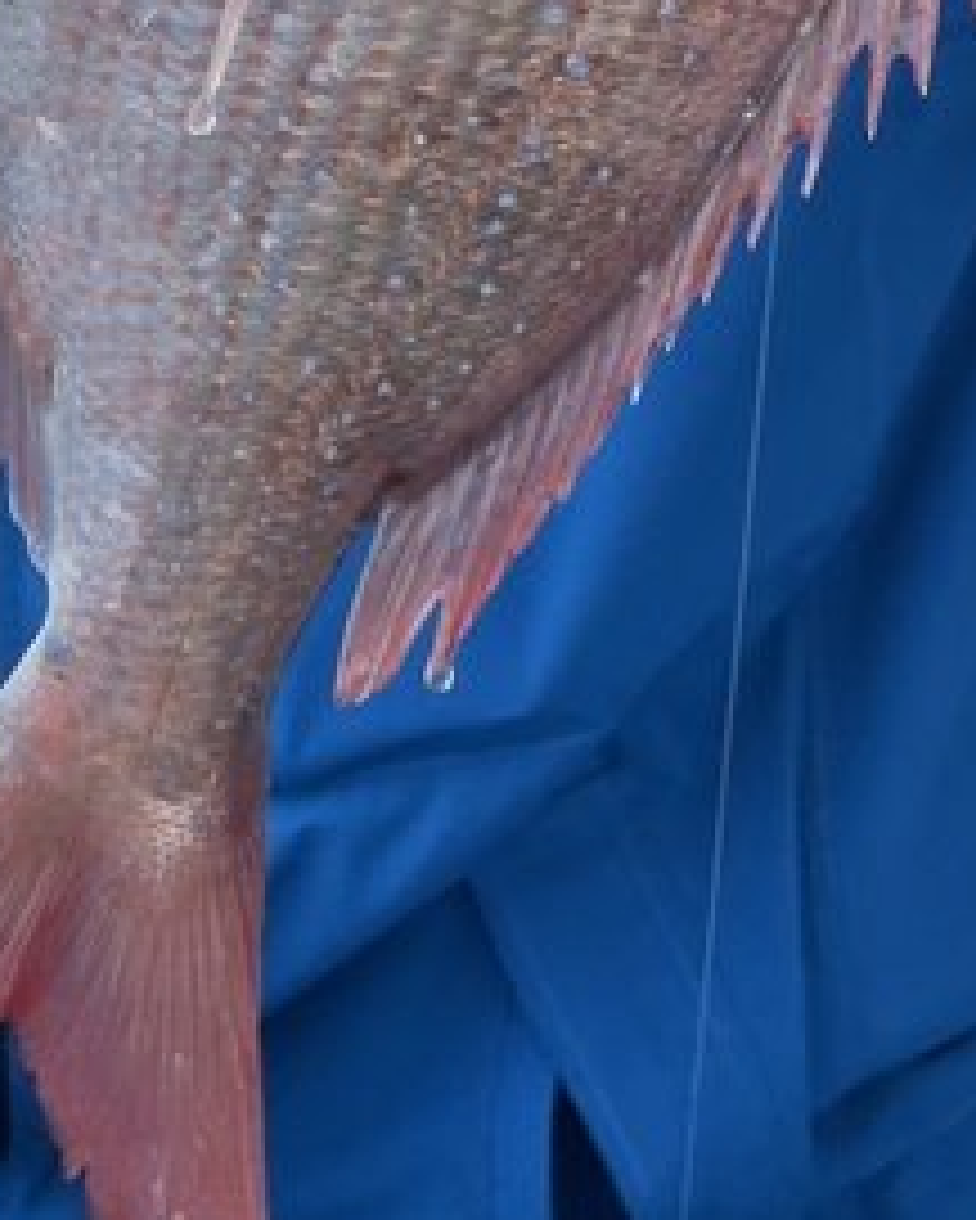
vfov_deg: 22.7
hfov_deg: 19.0
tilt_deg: -0.4
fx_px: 2887
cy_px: -50
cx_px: 229
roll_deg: -1.7
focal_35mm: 80
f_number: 1.6
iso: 32
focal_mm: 4.2
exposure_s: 1/868
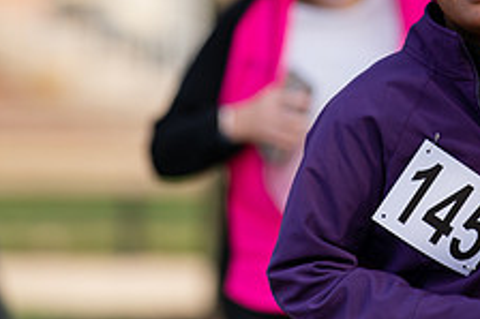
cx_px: 465
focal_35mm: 777
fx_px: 10352
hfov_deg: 2.7
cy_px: 33
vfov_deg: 1.8
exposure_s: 1/400
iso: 200
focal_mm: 300
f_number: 4
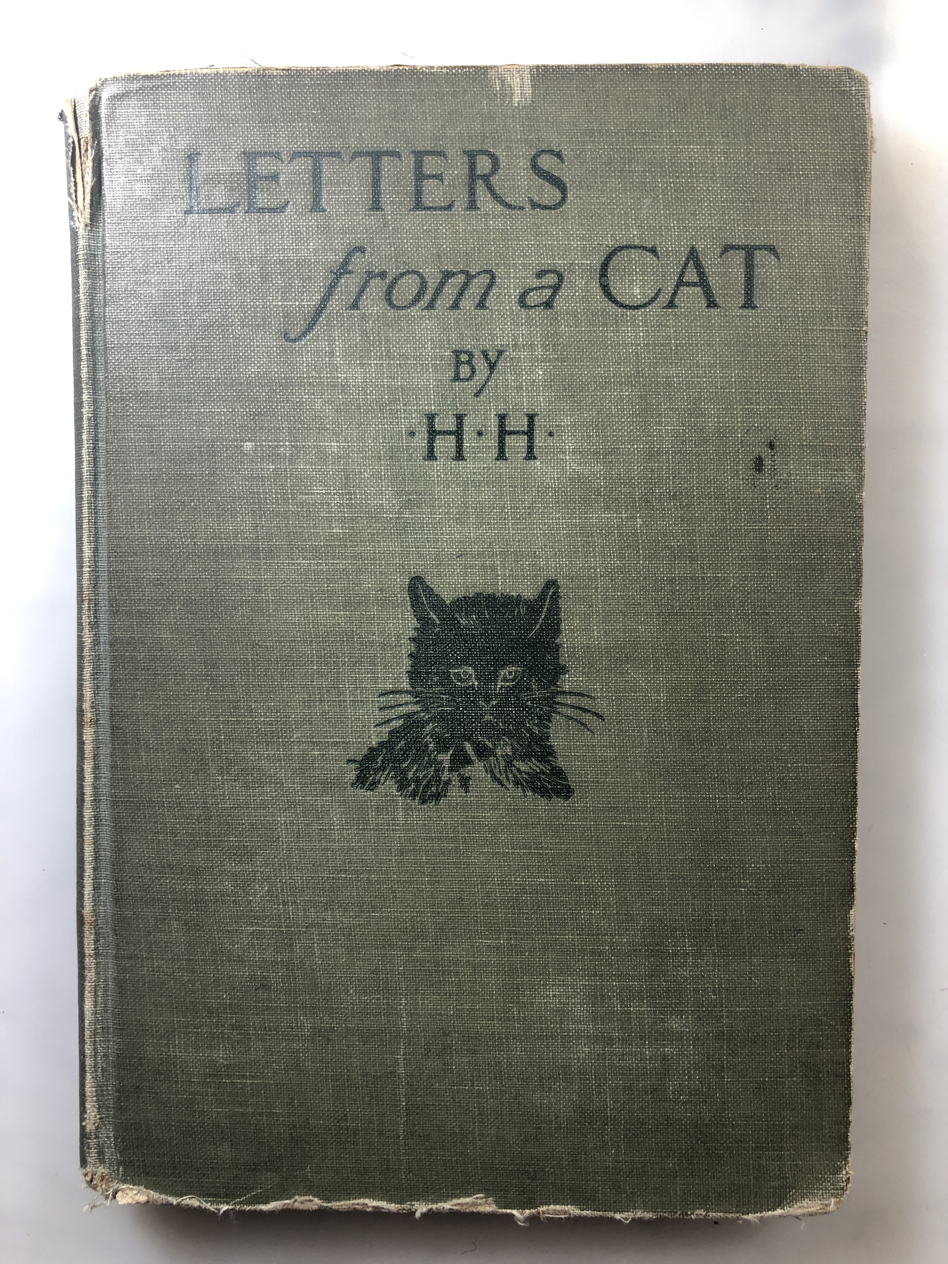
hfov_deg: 49.7
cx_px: 474
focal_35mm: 28
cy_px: 632
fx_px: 1022
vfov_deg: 63.4
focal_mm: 3.99
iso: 25
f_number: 1.8
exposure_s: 1/40
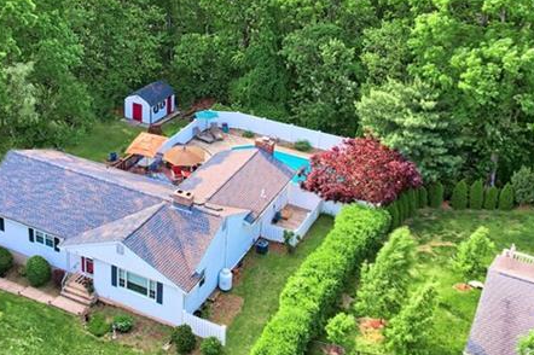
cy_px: 71
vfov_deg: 26.0
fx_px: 756
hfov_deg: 38.3
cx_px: 162
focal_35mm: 51
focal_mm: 8.4
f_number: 2.8
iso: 100
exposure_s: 1/40
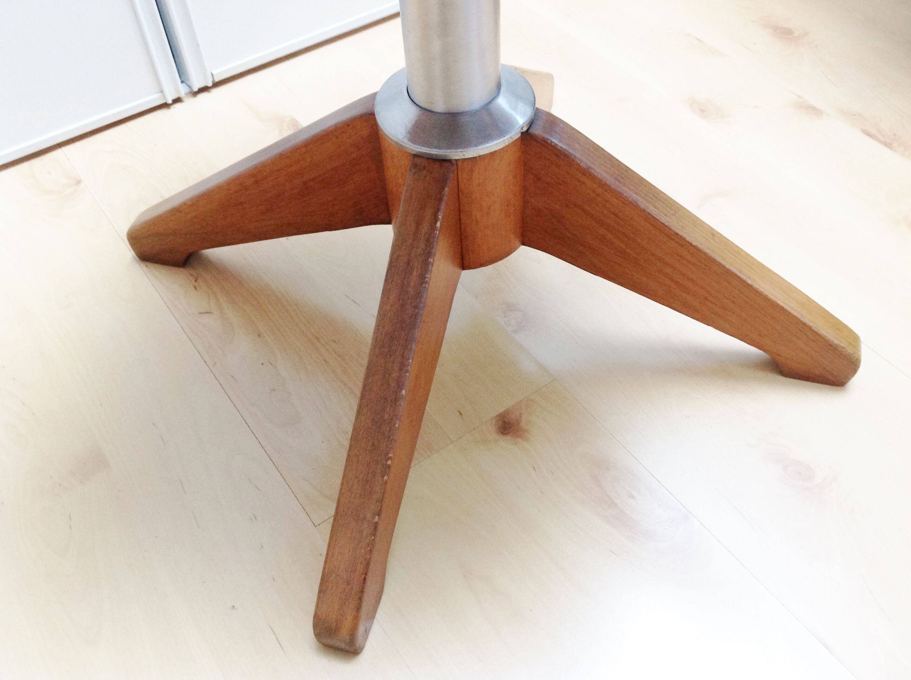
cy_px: 340
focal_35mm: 35
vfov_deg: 40.6
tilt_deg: -50.4
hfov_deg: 52.7
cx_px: 456
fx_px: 920
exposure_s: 1/15
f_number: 2.4
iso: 100
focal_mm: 4.28
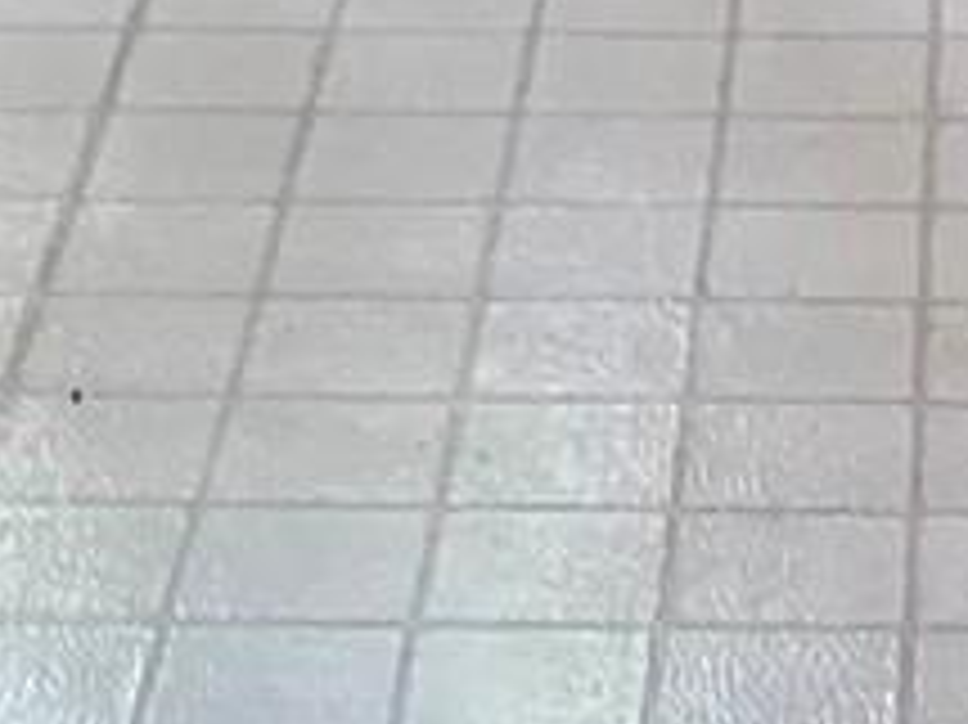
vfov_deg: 5.7
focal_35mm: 231
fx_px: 6456
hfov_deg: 8.6
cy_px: -1862
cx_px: 639
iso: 320
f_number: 2.4
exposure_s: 1/60
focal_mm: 3.3
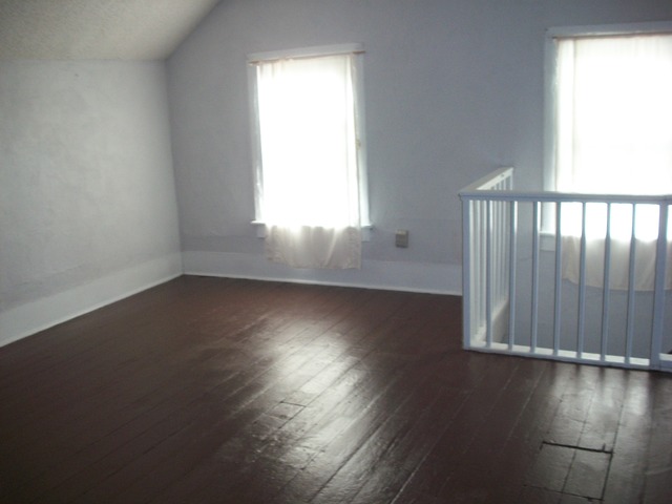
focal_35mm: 32
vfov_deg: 44.2
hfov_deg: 56.8
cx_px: 336
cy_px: 252
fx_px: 621
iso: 100
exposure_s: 1/30
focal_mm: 5.7
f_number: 2.9
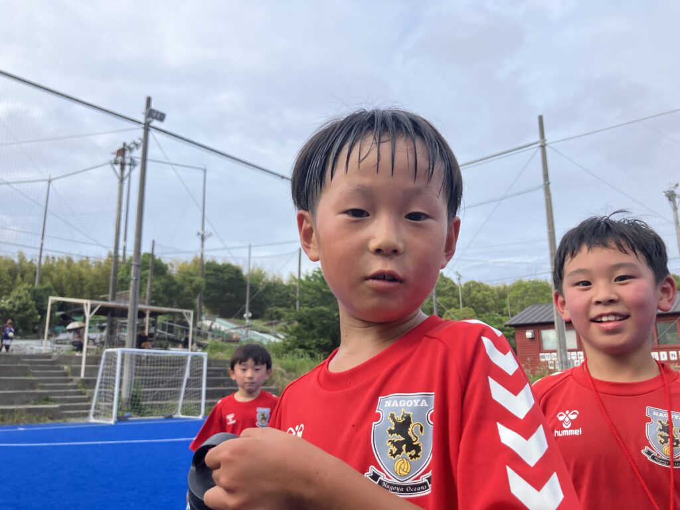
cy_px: 255
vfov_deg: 49.7
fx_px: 550
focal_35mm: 28
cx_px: 340
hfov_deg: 63.4
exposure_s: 1/674
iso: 32
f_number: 1.8
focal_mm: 3.99
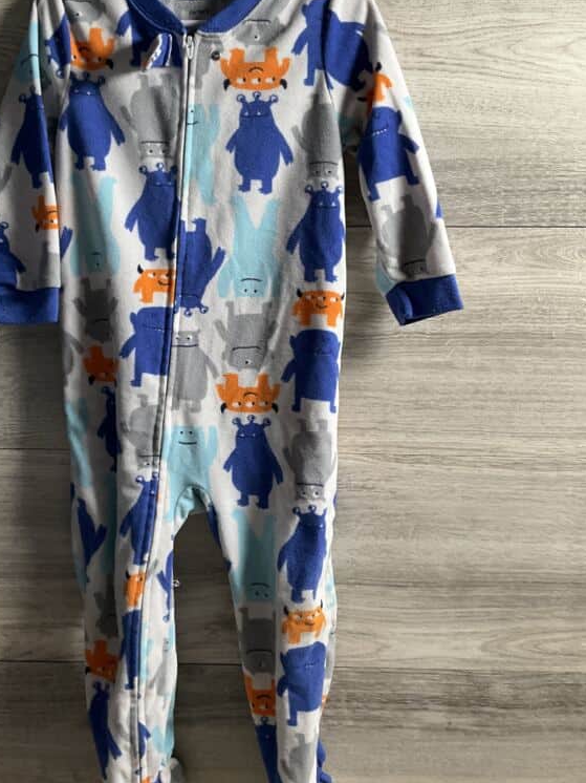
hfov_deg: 34.2
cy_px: 360
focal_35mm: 42
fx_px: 949
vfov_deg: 44.8
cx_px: 226
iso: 125
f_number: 1.8
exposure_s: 1/60
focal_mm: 3
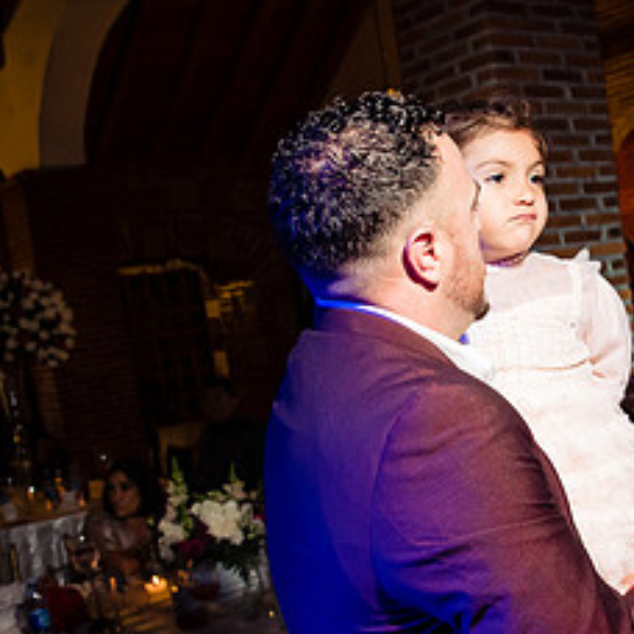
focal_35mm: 52
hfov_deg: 31.1
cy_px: 416
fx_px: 1078
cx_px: 587
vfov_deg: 32.5
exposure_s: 1/80
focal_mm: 24
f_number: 7.1
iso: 2000
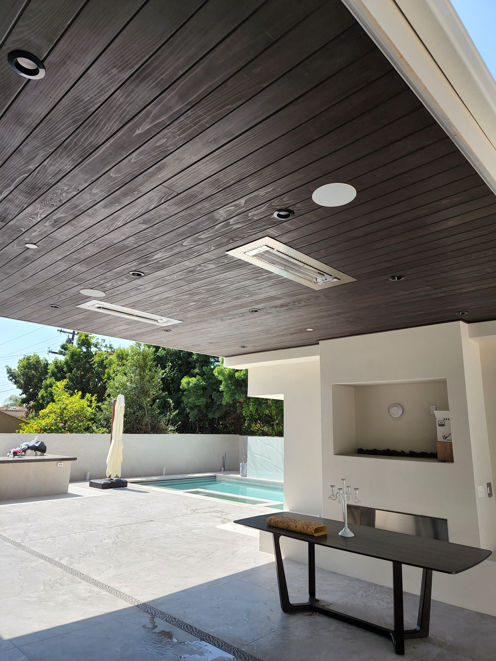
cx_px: 248
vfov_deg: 73.9
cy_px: 330
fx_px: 439
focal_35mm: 23
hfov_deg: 58.9
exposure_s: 1/447
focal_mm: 6.4
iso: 12
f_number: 1.8
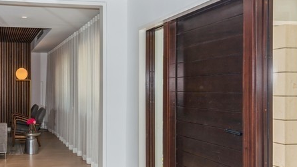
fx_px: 283
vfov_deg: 32.8
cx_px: 48
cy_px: 89
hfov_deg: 50.9
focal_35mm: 36
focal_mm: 17
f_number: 8
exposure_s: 1/100
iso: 200
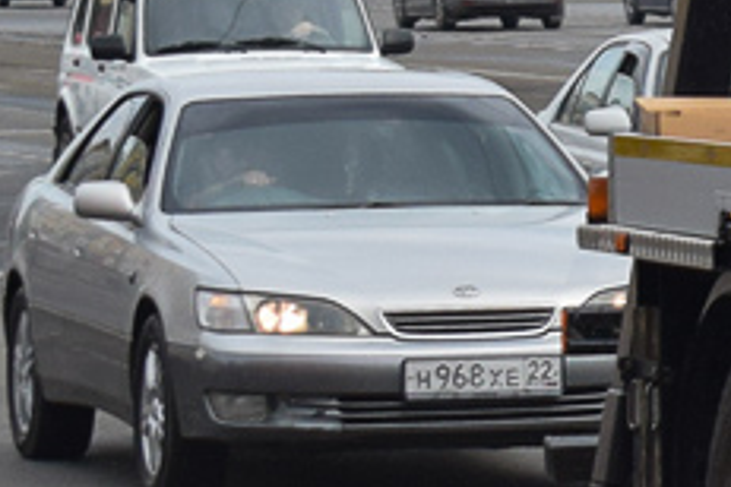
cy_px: -95
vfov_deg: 4.2
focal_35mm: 327
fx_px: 6639
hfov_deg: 6.1
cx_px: 1709
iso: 400
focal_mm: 42
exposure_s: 1/800
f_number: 6.3
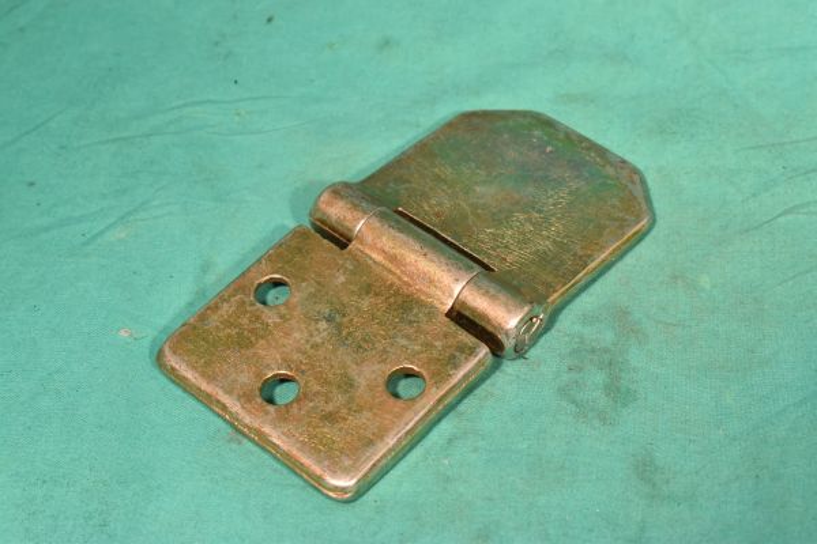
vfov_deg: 18.9
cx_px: 408
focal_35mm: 72
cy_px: 272
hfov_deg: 28.1
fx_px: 1634
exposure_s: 1/80
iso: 1600
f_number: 13
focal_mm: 48
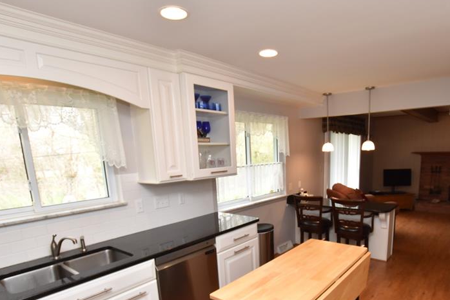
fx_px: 275
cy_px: 212
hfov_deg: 77.9
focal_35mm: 22
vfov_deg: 55.4
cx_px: 265
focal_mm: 10
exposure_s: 1/125
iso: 640
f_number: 5.6
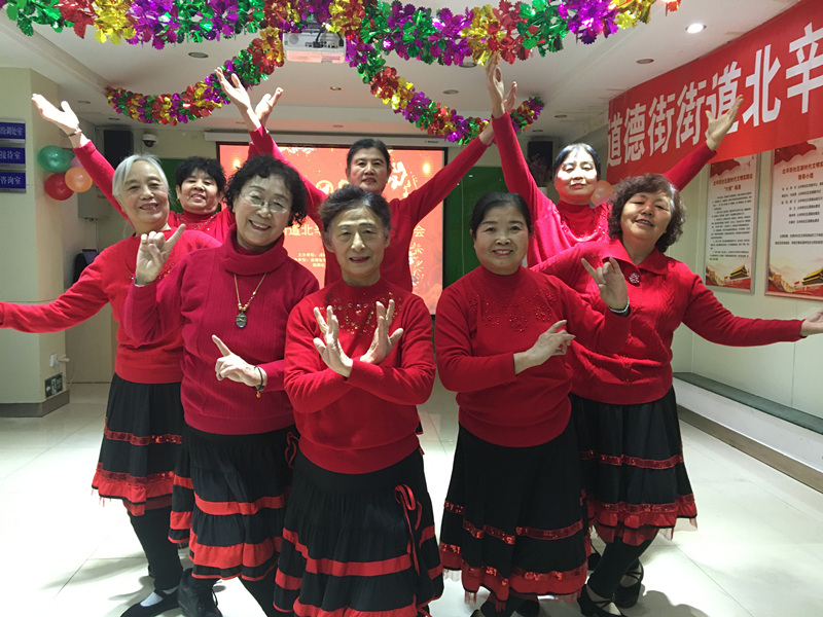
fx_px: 689
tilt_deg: -6.3
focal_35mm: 29
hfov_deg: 61.7
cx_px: 412
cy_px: 308
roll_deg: -0.1
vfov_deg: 48.2
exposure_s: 1/33
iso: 200
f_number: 2.2
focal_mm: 4.15
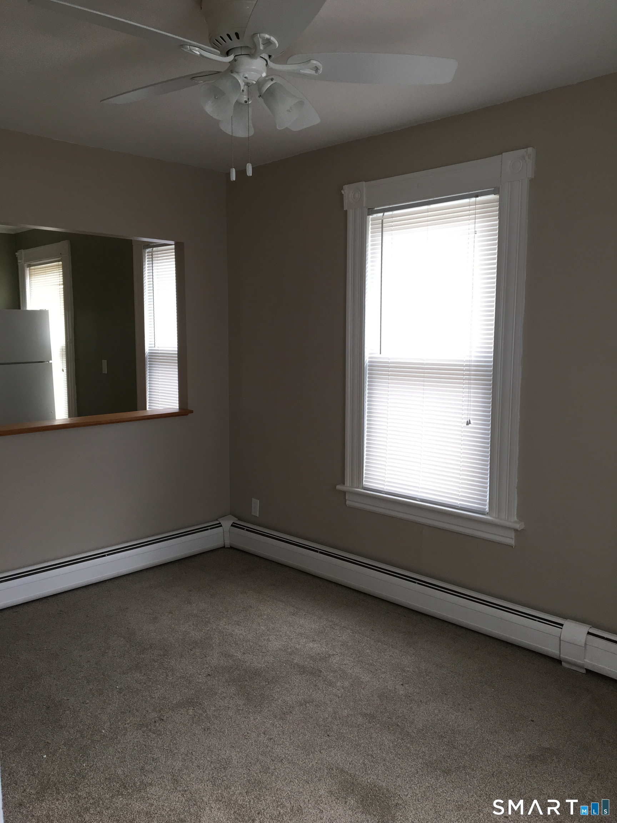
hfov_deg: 48.2
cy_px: 412
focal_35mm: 29
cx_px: 308
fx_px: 689
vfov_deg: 61.7
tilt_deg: -5.9
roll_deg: +0.3
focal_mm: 4.15
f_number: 2.2
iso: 40
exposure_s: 1/60
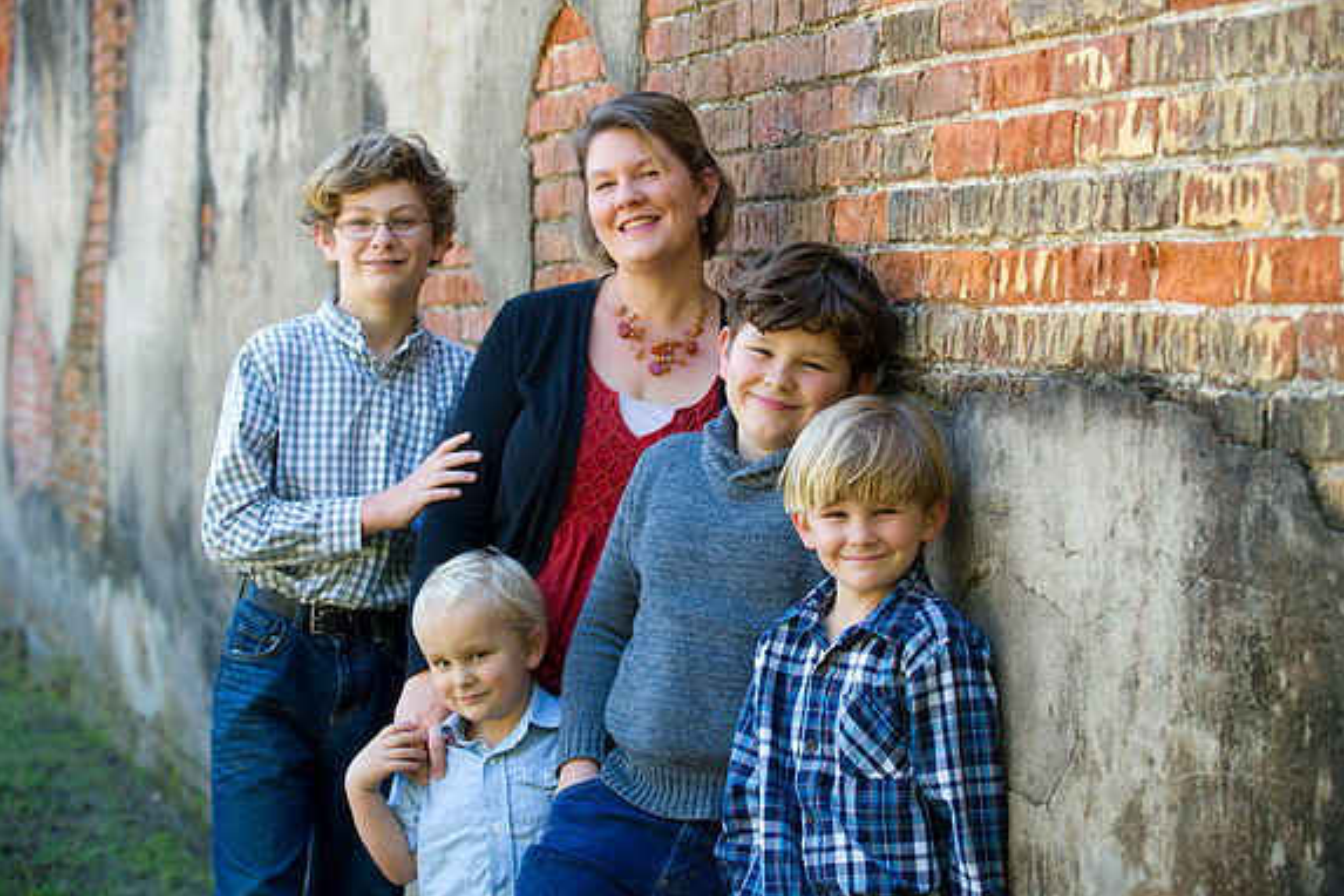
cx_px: 676
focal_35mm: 87
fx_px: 3248
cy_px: 450
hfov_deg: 23.4
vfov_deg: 15.7
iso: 320
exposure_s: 1/250
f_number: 4
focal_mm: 86
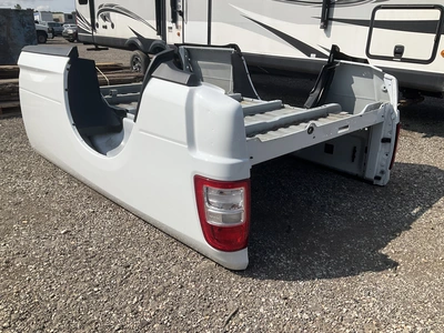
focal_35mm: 29
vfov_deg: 48.2
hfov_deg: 61.7
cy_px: 166
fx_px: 372
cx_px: 222
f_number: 1.8
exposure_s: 1/3125
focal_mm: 3
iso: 25
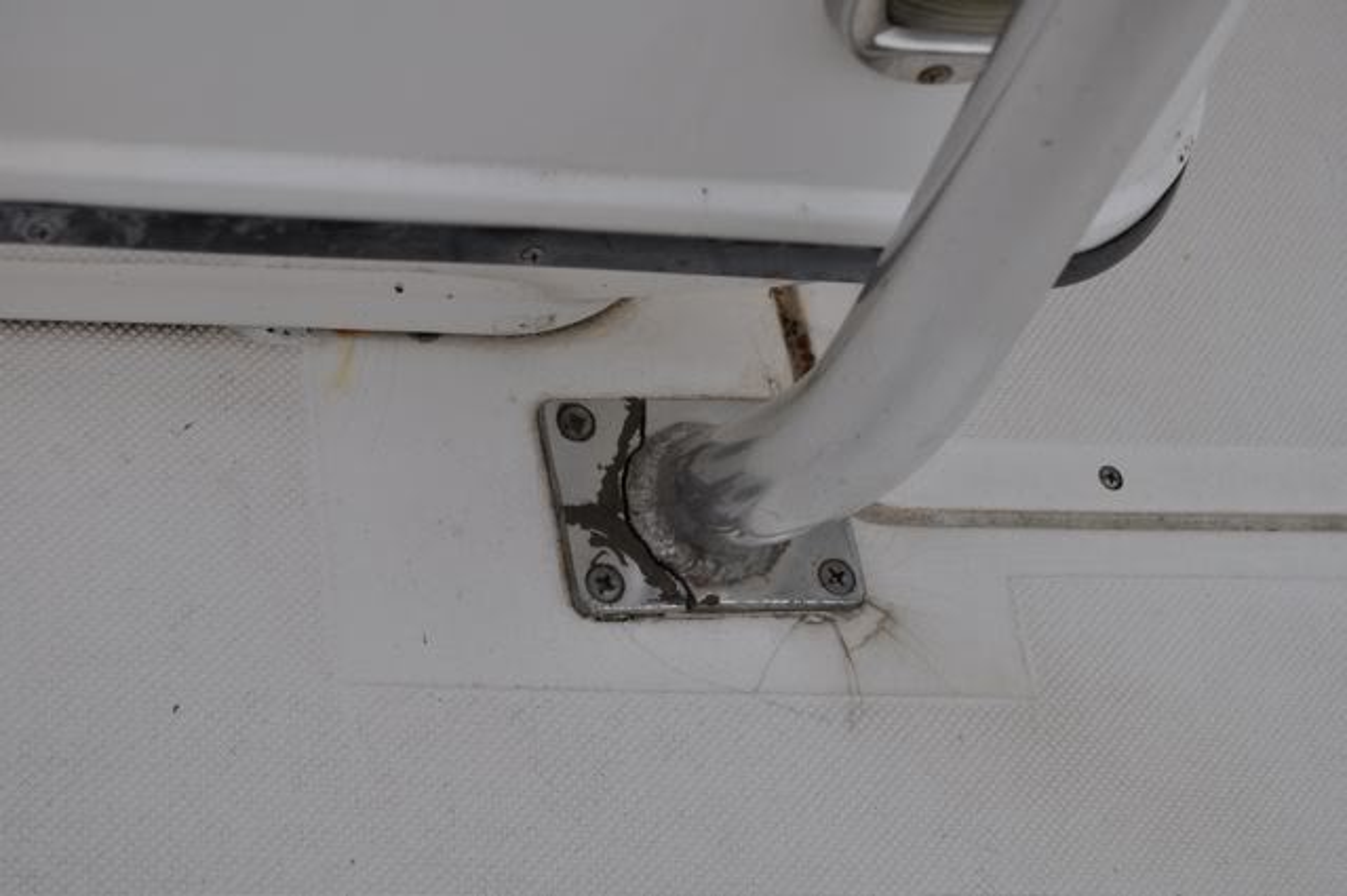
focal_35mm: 82
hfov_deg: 24.6
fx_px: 3084
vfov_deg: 16.5
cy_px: 448
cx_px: 674
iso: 200
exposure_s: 1/250
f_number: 8
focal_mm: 55
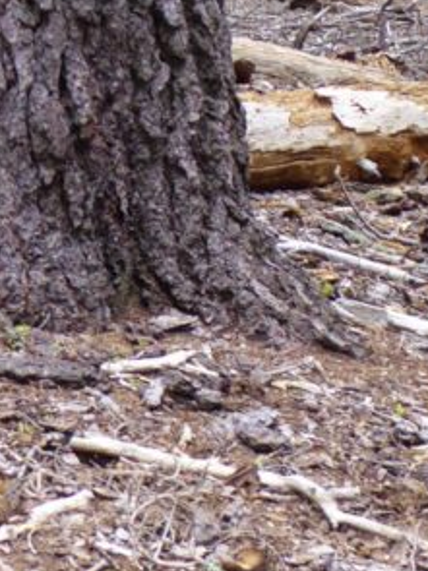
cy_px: -374
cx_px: -46
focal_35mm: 139
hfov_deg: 10.5
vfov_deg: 13.1
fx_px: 2293
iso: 160
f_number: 3.8
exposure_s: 1/60
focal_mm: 7.2
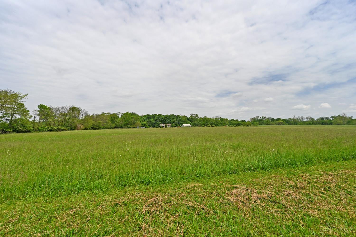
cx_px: 178
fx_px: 138
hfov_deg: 104.3
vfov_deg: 81.2
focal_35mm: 14
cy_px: 118
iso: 100
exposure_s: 1/500
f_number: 8
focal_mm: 14
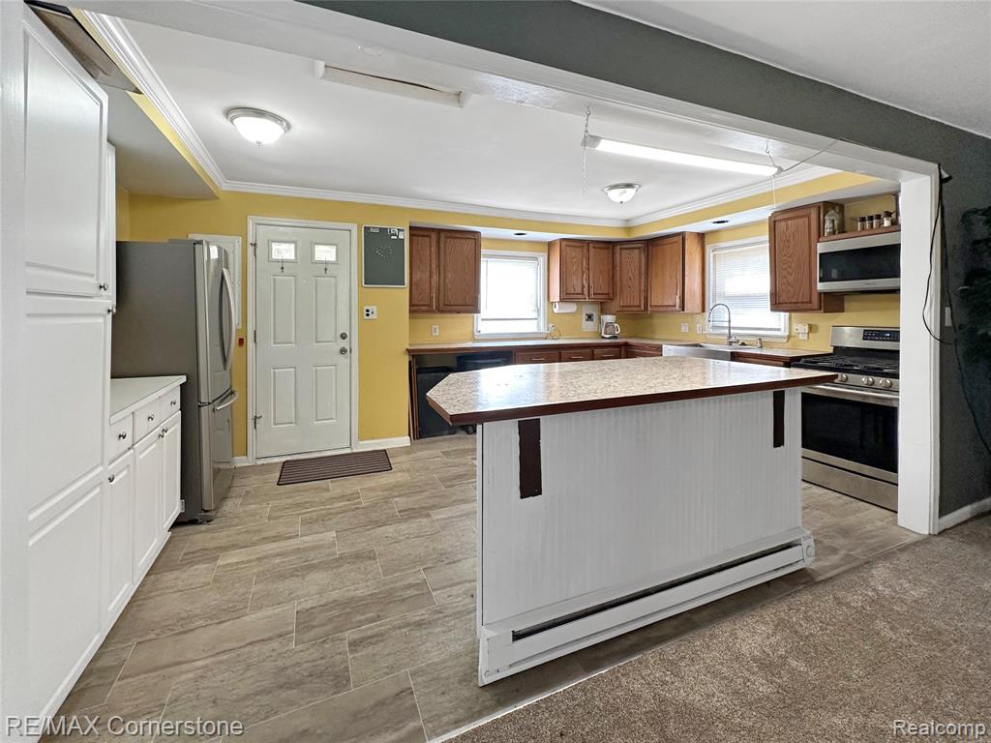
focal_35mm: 14
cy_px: 372
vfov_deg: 85.7
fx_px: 401
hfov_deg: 102.1
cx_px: 496
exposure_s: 1/120
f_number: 2.2
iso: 200
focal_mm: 2.22
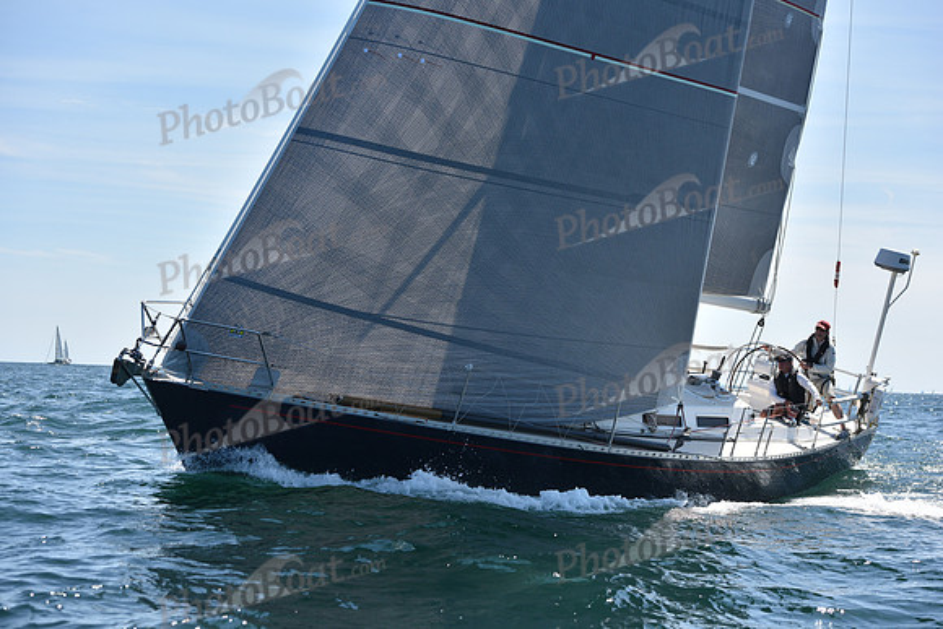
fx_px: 1965
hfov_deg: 27.0
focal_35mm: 75
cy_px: 314
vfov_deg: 18.2
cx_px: 472
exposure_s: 1/1600
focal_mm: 75
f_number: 5
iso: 250
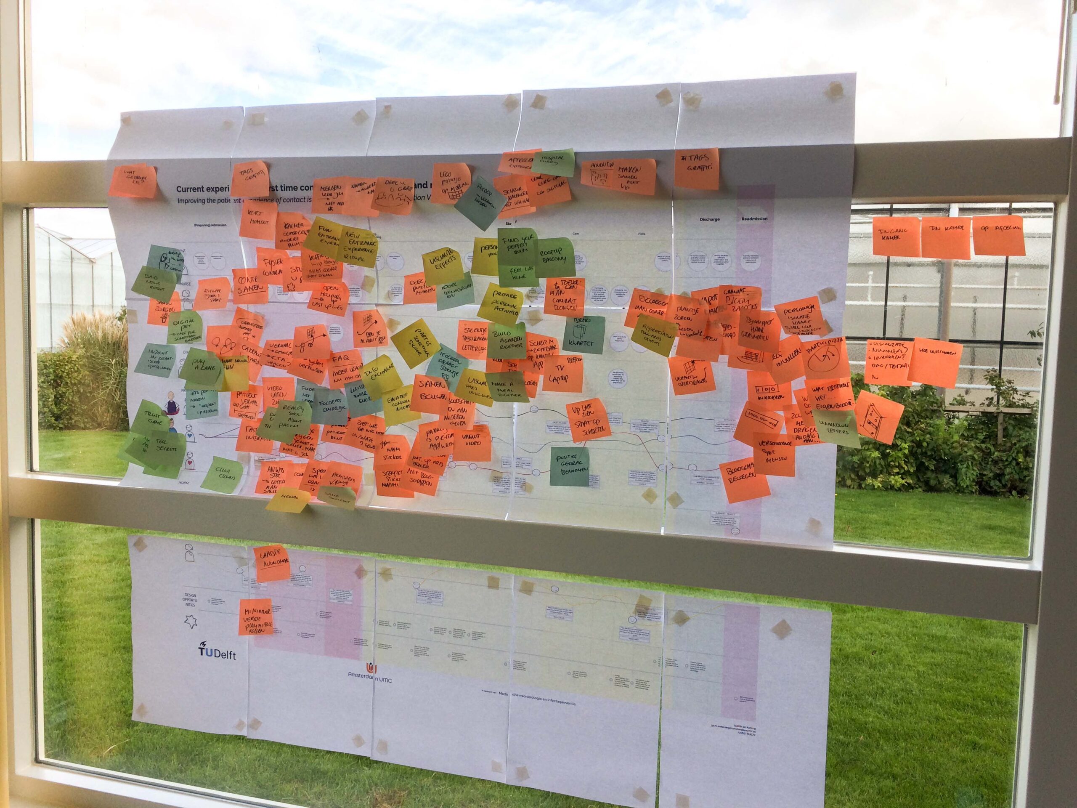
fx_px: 902
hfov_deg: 61.7
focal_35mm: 29
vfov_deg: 48.2
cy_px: 404
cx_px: 538
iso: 32
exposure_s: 1/450
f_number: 2.2
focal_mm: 4.15
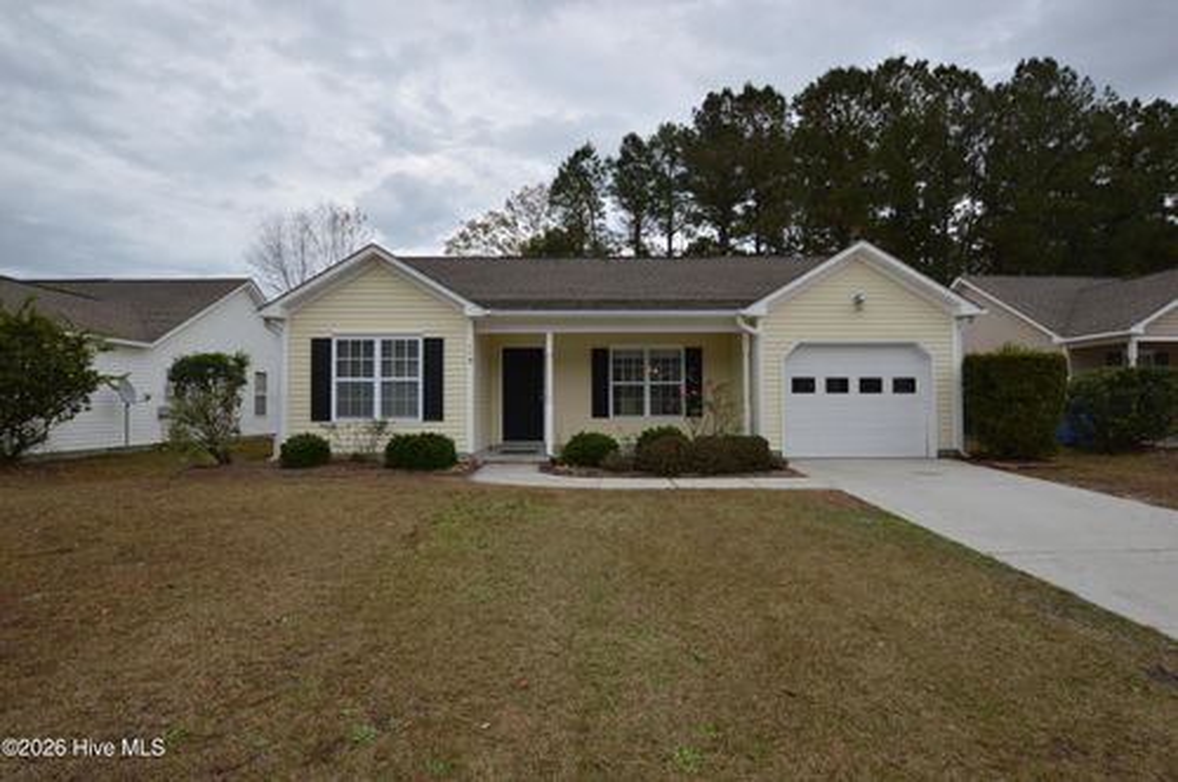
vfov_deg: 67.2
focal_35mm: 18
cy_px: 391
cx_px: 589
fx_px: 588
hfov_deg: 90.1
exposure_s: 1/200
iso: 100
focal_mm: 12
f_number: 7.1
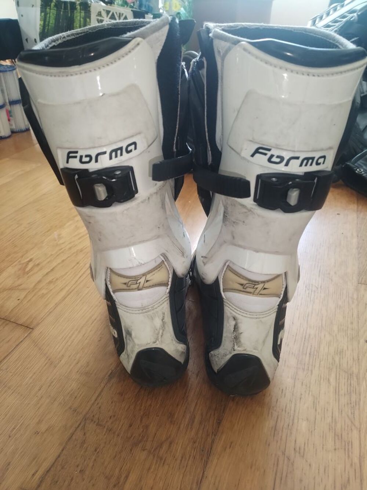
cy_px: 245
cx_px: 184
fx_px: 367
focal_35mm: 26
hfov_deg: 53.1
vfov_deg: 67.3
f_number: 1.8
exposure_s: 1/33.3
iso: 599
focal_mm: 4.75
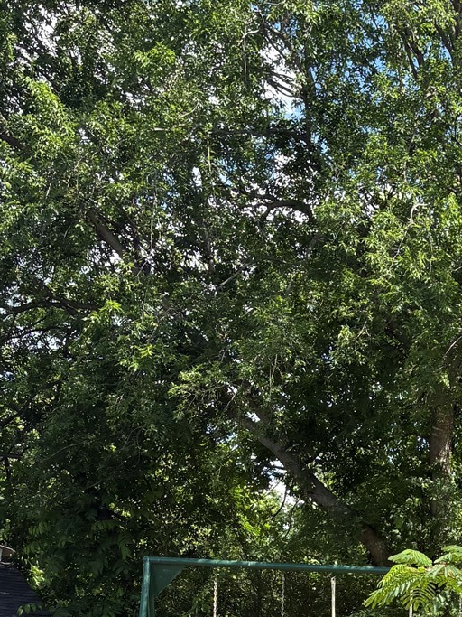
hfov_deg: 18.2
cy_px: 800
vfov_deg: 22.4
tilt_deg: -2.6
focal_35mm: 78
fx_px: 1388
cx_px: 504
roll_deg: -3.4
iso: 50
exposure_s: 1/1117
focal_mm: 5.96
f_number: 1.6
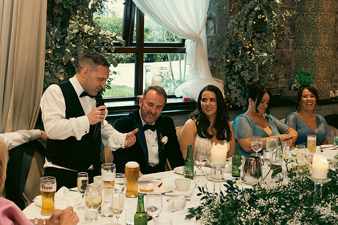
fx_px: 592
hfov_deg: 31.9
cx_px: 169
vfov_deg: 21.6
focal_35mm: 63
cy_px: 112
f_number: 3.5
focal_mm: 42
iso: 2500
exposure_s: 1/160
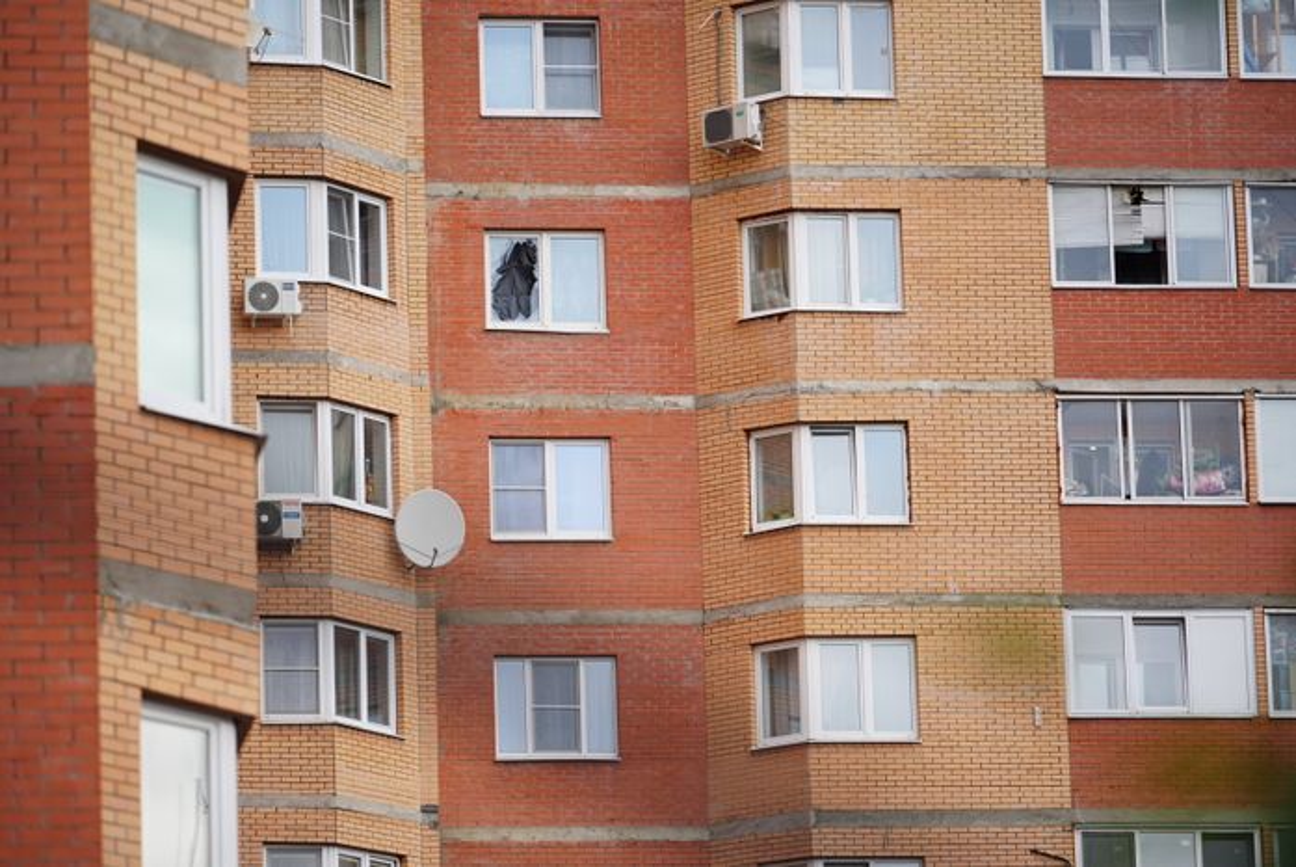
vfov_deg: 6.9
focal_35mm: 200
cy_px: 434
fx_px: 7206
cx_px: 648
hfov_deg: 10.3
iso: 400
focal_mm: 200
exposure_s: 1/2500
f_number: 3.2
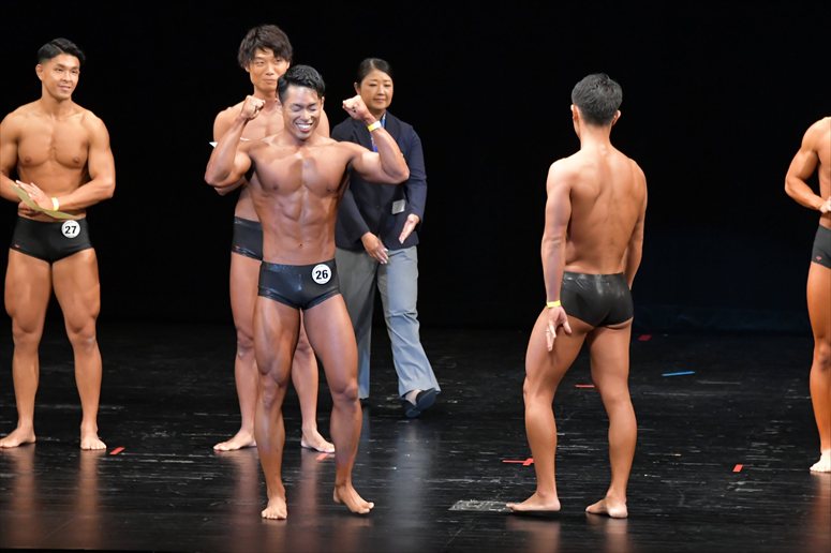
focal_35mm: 240
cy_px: 276
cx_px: 416
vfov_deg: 5.7
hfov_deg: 8.6
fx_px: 5537
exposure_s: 1/400
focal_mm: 160
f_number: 5.6
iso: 4000
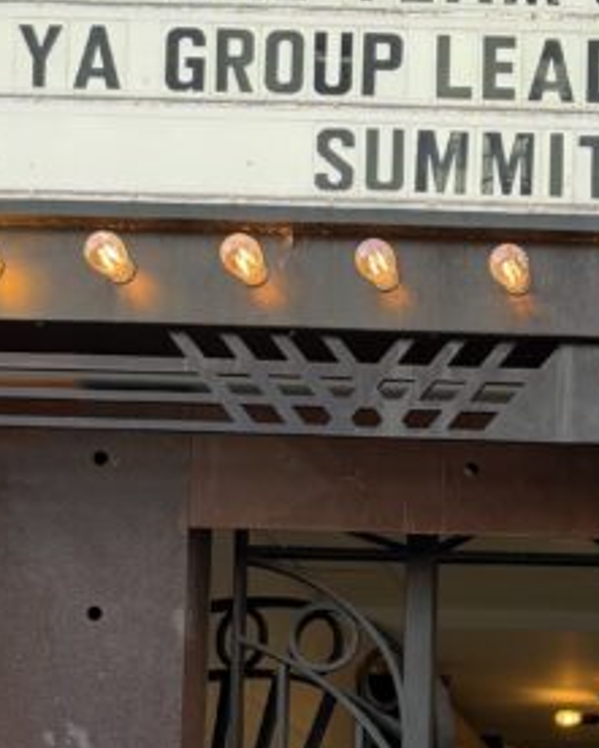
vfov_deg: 20.8
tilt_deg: +4.9
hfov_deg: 16.7
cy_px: 848
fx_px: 1927
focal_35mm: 87
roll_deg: -1.2
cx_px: 767
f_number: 1.78
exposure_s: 1/187
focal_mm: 6.76
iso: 100
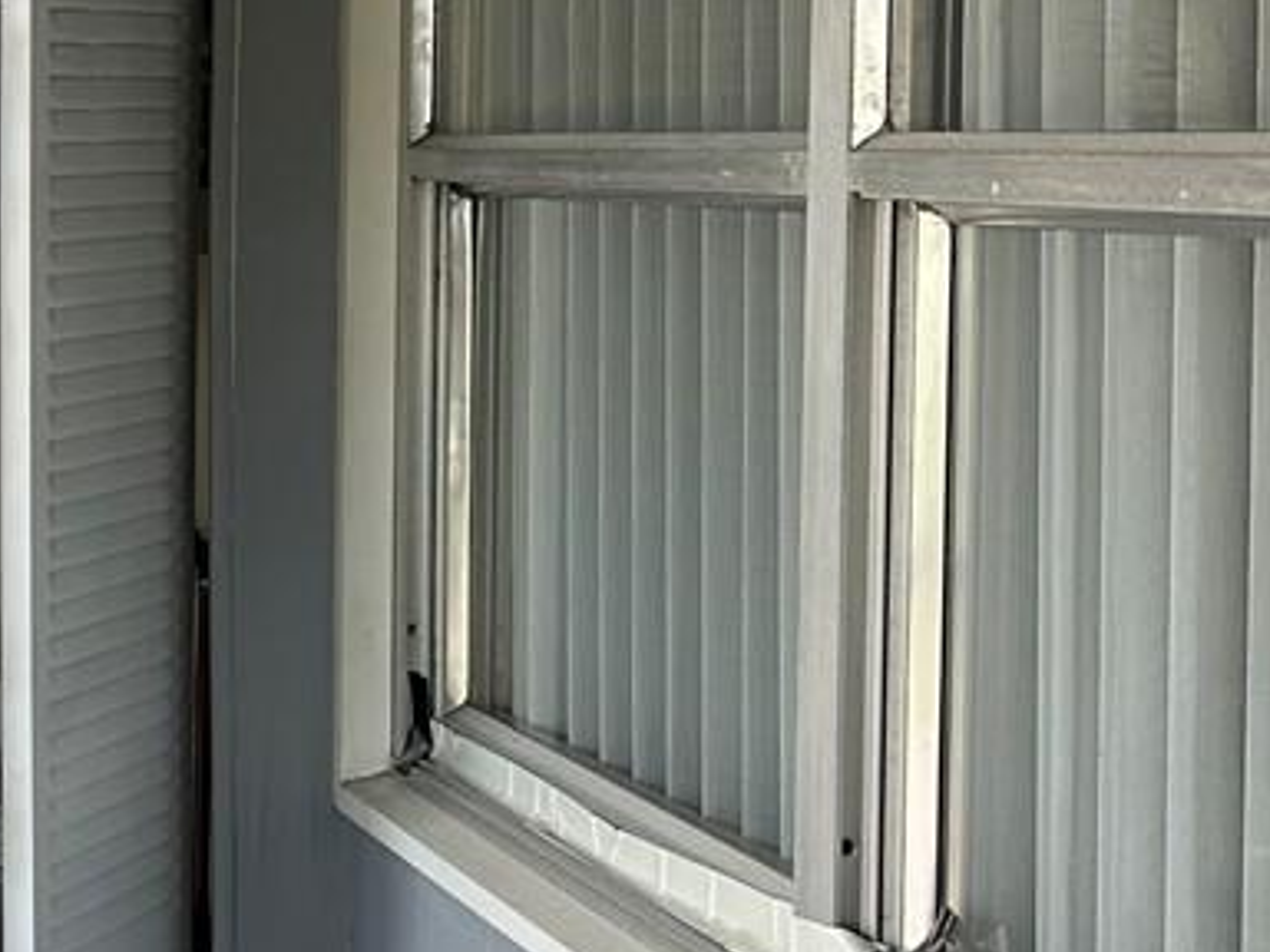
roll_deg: +0.3
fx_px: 3669
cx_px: -599
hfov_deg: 17.7
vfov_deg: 14.8
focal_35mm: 100
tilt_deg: -5.3
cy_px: 519
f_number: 1.78
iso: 80
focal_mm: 6.86
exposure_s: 1/273
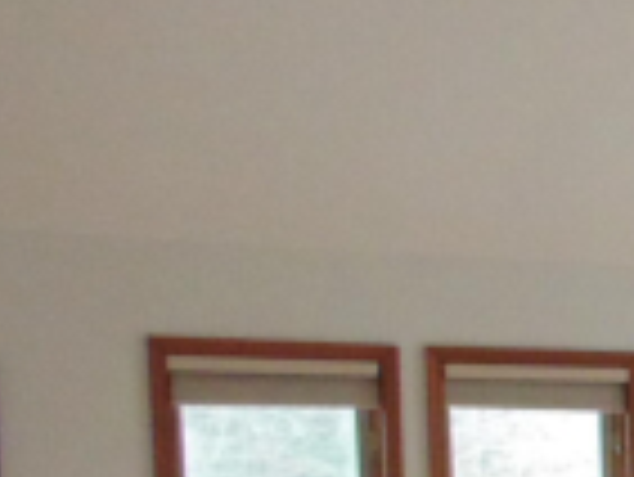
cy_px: 662
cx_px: 1239
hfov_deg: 15.4
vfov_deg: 13.6
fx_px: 1906
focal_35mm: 104
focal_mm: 4
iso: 400
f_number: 3.1
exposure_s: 1/25
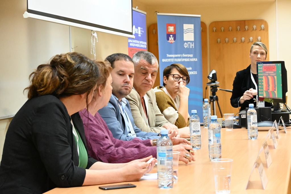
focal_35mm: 90
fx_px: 728
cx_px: 146
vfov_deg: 15.2
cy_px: 97
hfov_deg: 22.6
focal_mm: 60
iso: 8000
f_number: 7.1
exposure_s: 1/50
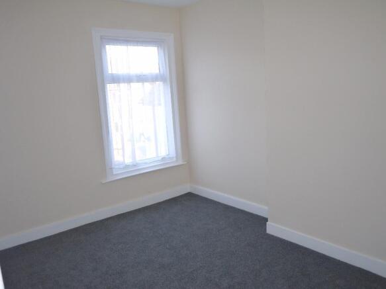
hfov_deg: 63.5
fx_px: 312
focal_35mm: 28
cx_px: 193
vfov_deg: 49.7
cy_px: 144
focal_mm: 14
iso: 160
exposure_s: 1/160
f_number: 2.5
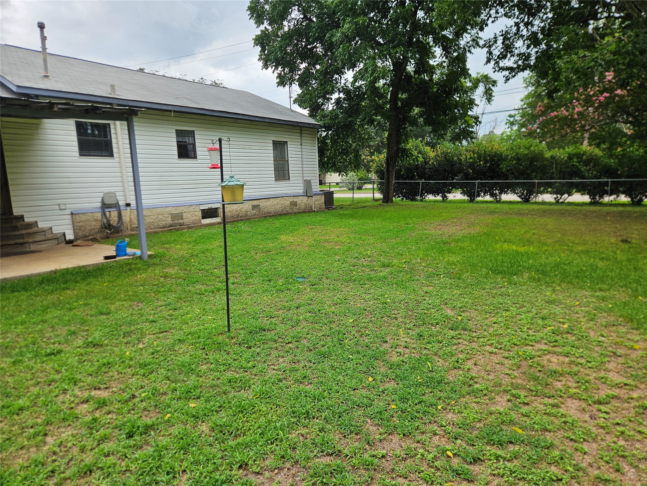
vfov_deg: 58.9
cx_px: 324
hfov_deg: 73.9
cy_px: 243
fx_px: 430
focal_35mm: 23
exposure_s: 1/1090
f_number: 1.8
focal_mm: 5.4
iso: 50
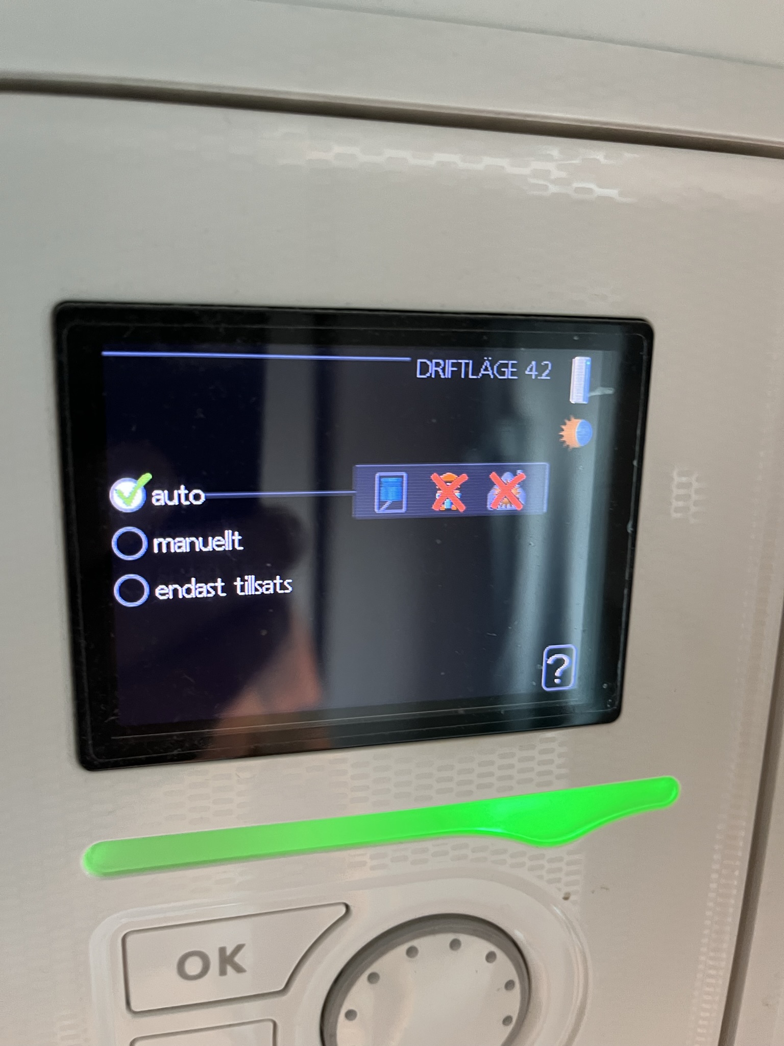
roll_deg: -1.9
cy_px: 523
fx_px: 785
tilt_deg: -12.1
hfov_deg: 53.1
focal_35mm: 26
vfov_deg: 67.3
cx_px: 392
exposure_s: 1/50
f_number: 1.6
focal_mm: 5.1
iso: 320
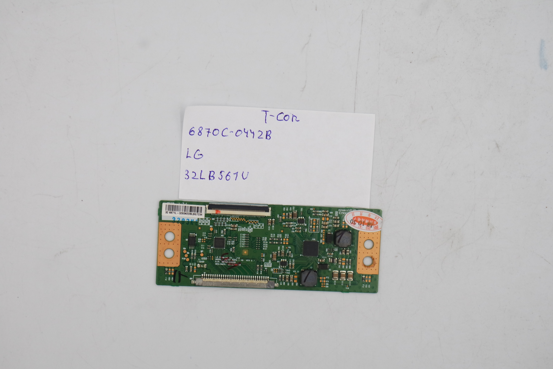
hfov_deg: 28.1
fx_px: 1106
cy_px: 184
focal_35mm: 72
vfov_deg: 18.9
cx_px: 276
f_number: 5.6
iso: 200
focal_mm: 27
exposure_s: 1/160
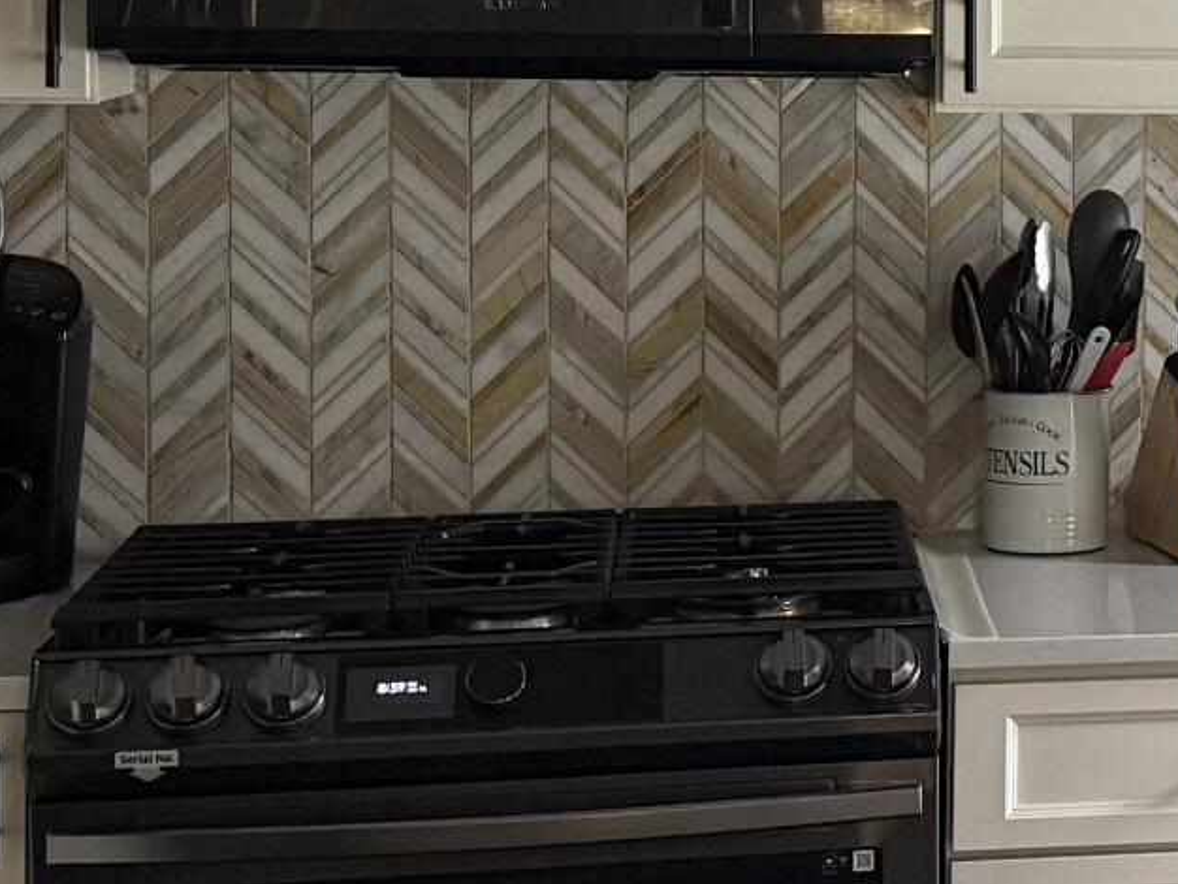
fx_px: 3915
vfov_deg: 12.8
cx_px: 1643
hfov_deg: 16.0
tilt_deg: -2.9
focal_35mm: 115
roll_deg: -0.8
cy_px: 156
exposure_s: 1/60
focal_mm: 6.76
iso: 320
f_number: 1.78
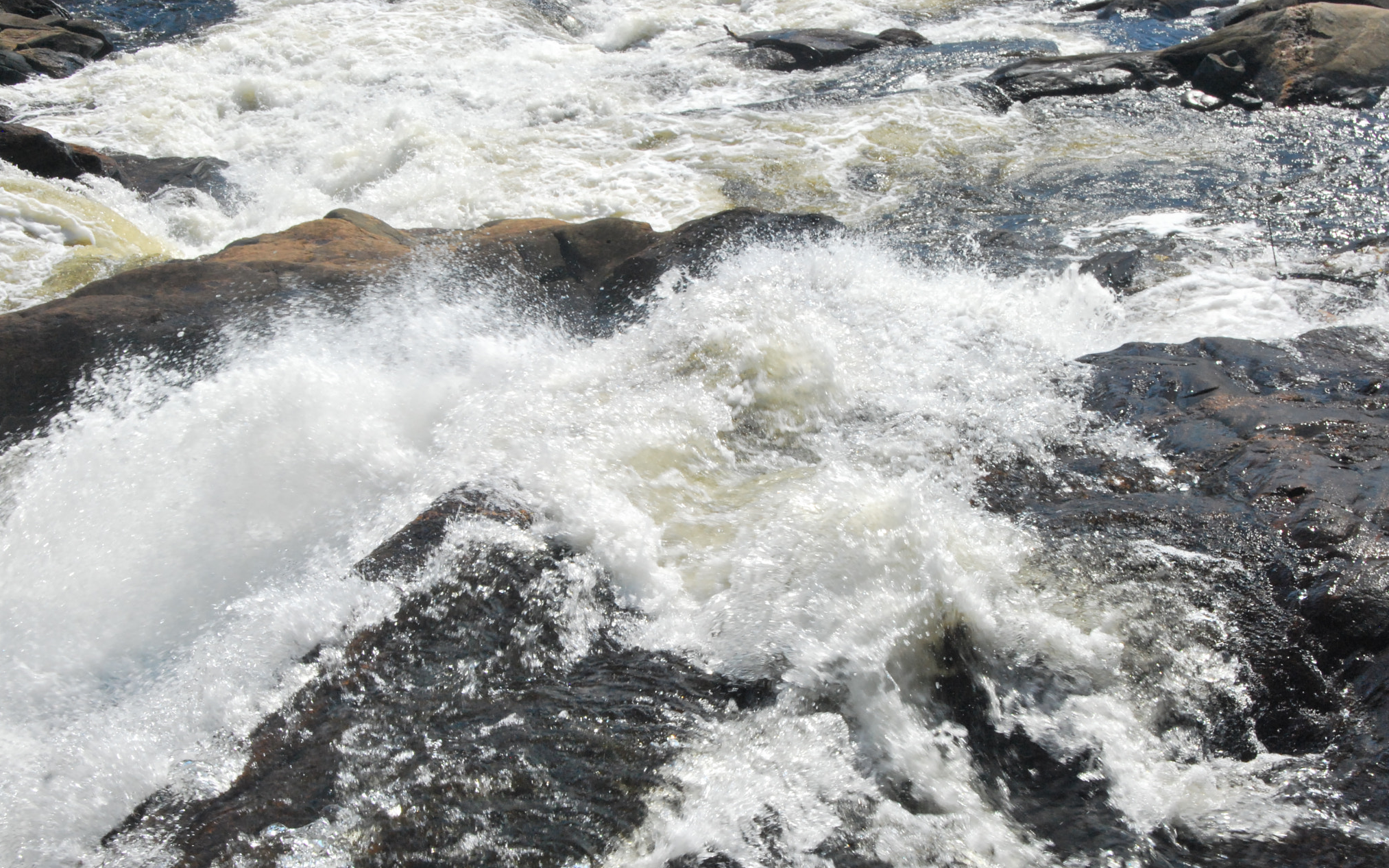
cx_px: 698
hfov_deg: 31.5
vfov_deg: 20.0
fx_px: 2460
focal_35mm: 65
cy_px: 445
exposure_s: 1/160
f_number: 11
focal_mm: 42
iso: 800
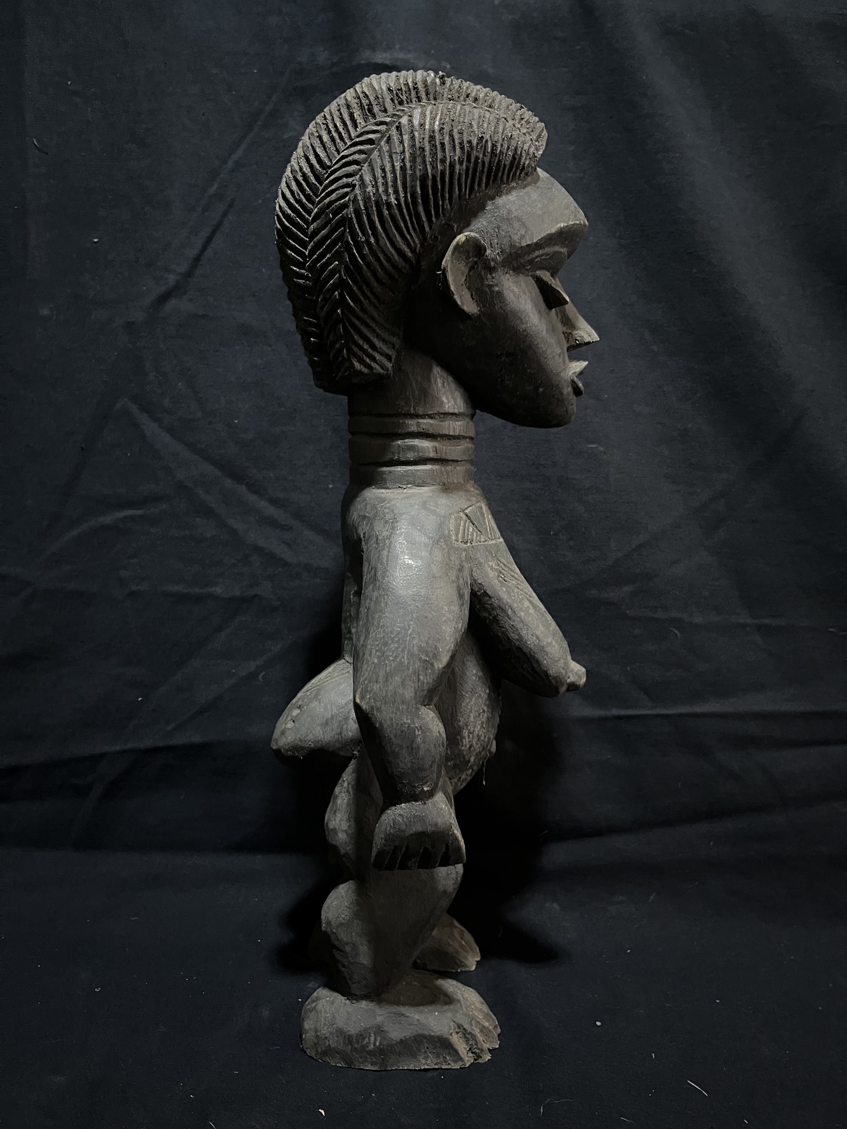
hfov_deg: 53.1
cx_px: 424
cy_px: 564
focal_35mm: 26
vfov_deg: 67.3
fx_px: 848
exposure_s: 1/16
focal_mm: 5.1
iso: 1000
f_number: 1.6
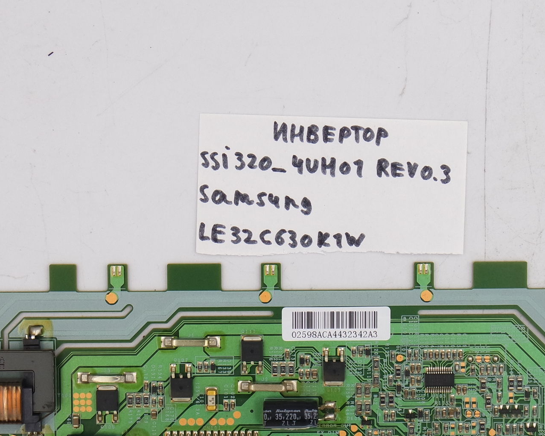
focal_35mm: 105
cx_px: 304
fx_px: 1693
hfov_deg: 18.3
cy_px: 262
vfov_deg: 14.7
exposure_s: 1/125
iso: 160
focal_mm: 18
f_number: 5.6
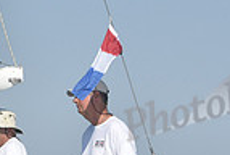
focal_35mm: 470
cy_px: 206
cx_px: 42
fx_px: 3009
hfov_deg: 4.4
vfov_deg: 2.9
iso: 320
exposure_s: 1/1250
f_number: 10
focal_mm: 116
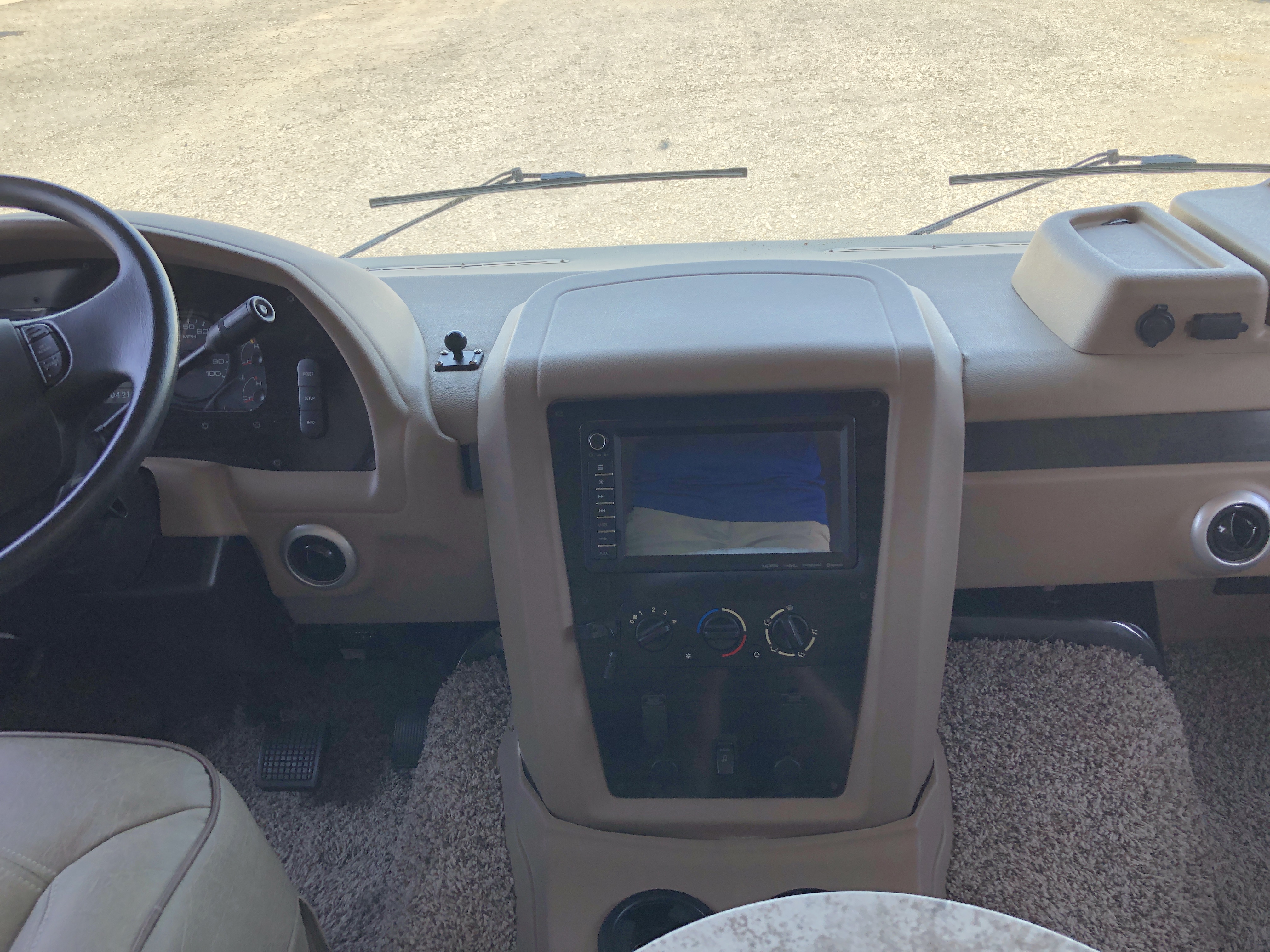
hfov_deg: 63.4
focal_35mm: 28
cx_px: 635
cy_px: 476
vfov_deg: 49.7
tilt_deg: -31.6
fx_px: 1027
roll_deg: +3.3
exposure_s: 1/149
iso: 20
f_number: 1.8
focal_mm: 3.99
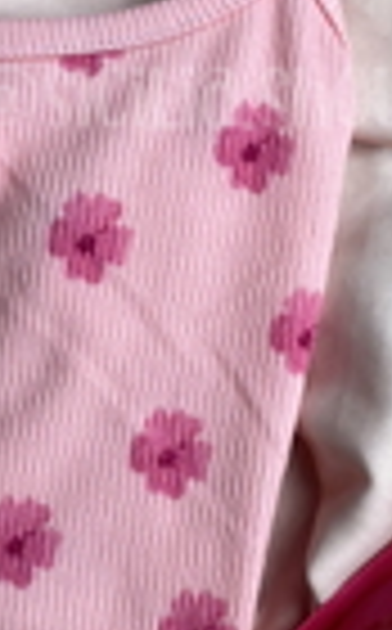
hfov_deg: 12.4
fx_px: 1802
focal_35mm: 105
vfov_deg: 19.7
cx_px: 198
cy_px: 479
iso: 50
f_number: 1.6
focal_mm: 5.1
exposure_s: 1/437
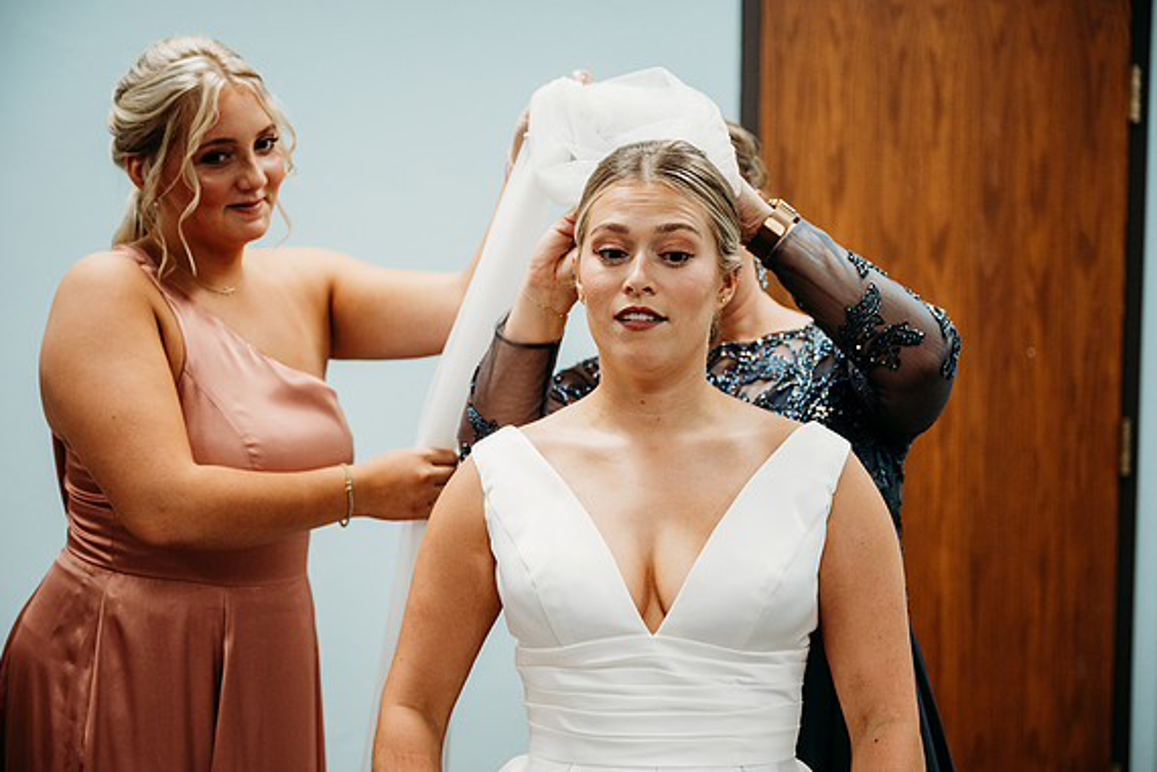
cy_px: 386
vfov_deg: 23.0
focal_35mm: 59
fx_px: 1896
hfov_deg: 33.9
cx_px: 585
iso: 2000
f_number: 3.2
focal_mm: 58
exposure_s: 1/320
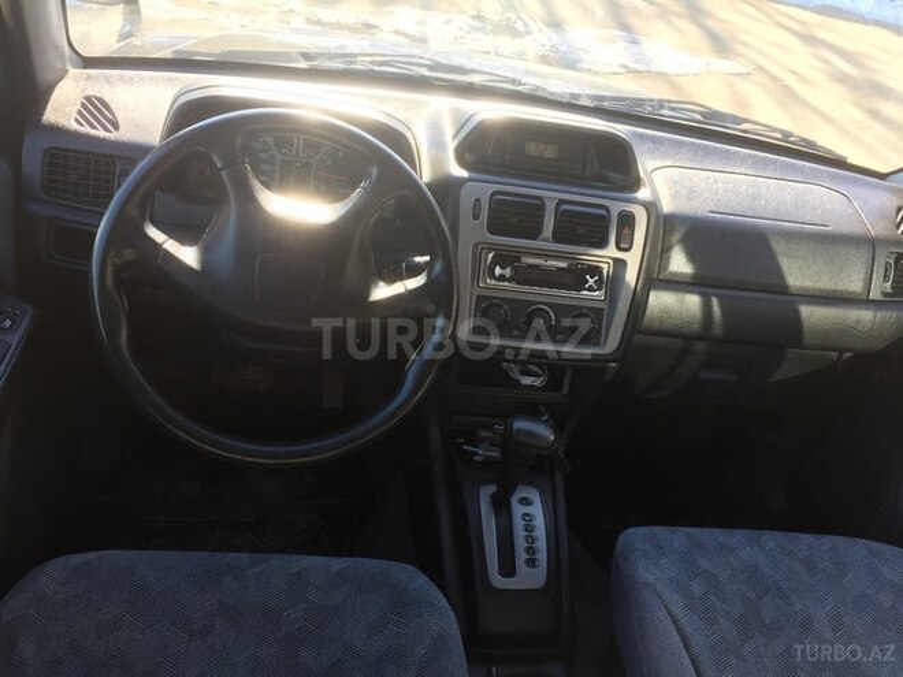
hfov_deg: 61.7
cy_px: 338
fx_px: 756
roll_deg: -20.6
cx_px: 452
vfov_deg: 48.2
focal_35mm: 29
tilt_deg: -34.0
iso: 40
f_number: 2.2
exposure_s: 1/100
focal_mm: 4.15
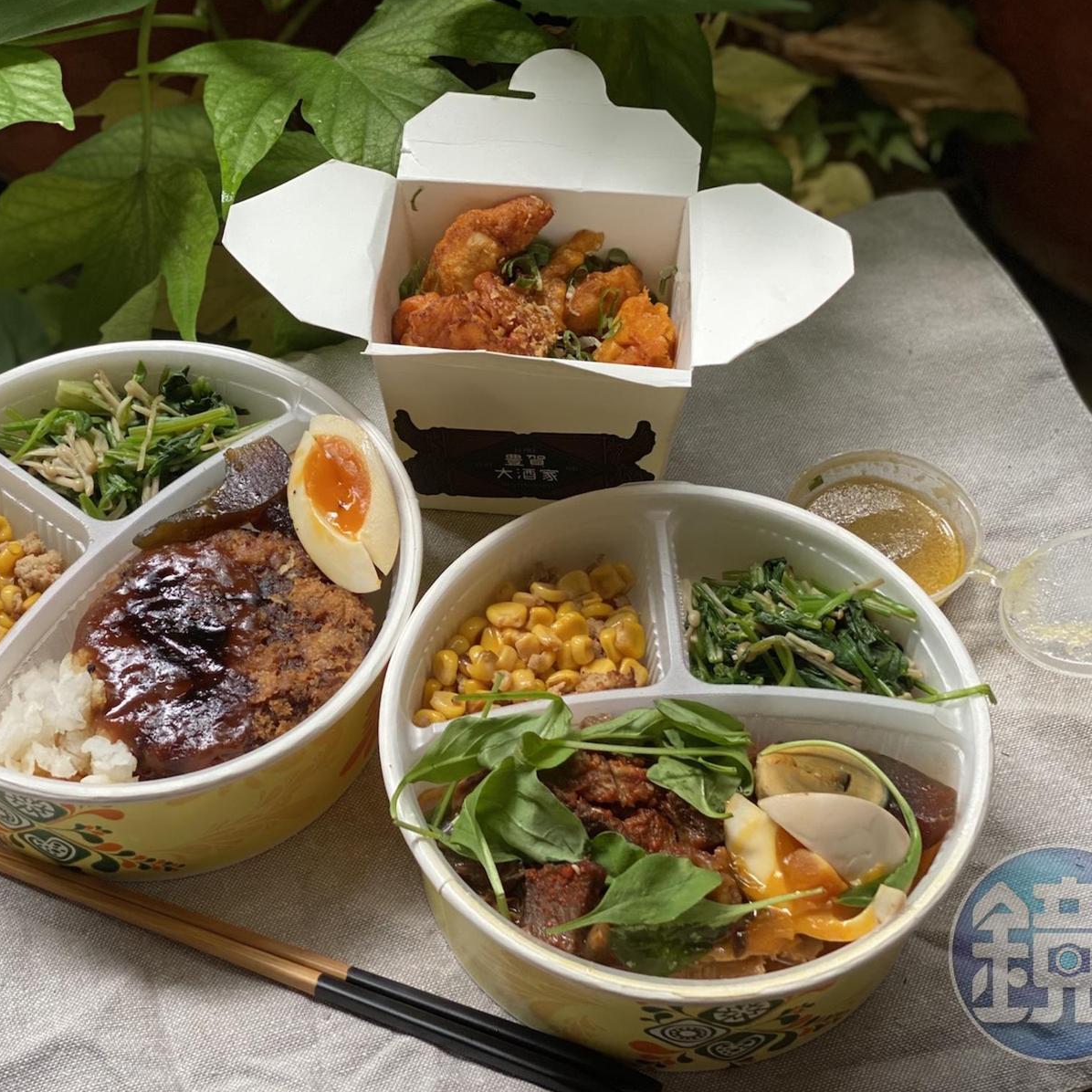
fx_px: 2213
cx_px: 470
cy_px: 549
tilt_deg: -52.7
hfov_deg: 27.7
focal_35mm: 62
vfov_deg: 27.7
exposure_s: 1/122
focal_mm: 6
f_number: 2
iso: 80
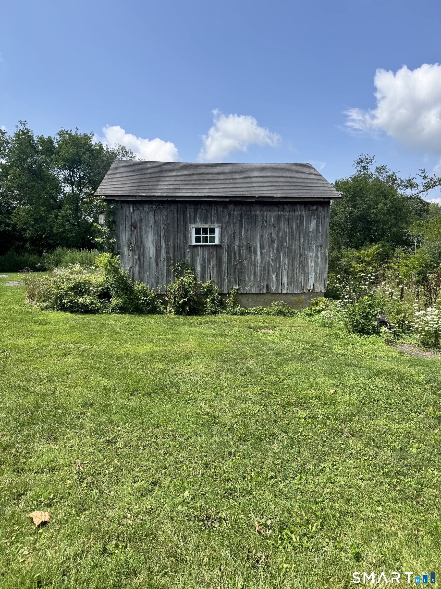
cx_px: 220
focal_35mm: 24
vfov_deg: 71.6
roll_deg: -0.9
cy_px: 294
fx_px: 408
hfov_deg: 56.8
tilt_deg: -2.6
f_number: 1.78
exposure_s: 1/3597
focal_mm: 6.76
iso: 80
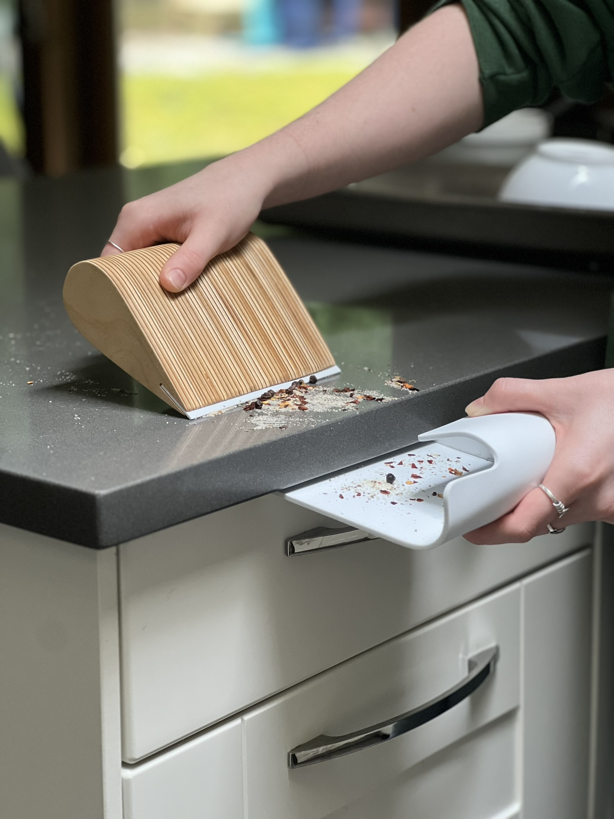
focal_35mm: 77
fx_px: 1821
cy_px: 410
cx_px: 307
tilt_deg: -13.7
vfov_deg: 25.3
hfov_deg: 19.1
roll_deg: +1.1
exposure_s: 1/40
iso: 200
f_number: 2.8
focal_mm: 9
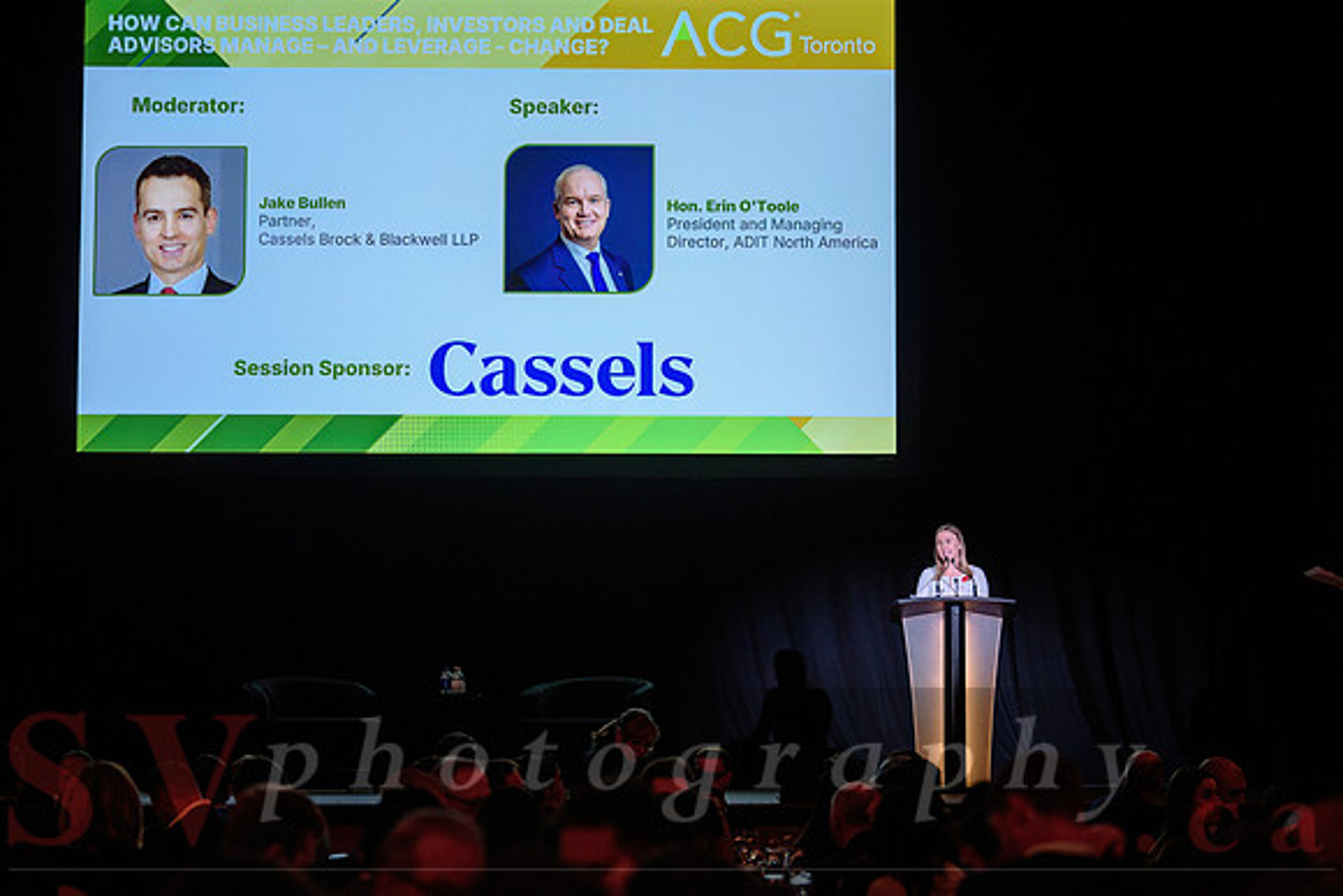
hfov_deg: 19.4
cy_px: 425
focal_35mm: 105
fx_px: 3923
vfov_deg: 13.0
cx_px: 679
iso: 1600
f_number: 3.2
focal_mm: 98
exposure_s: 1/160
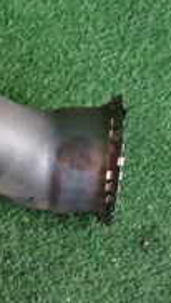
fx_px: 862
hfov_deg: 9.4
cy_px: 305
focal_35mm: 107
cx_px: -302
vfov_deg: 19.4
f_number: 2.3
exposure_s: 1/60
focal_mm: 5.4
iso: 200
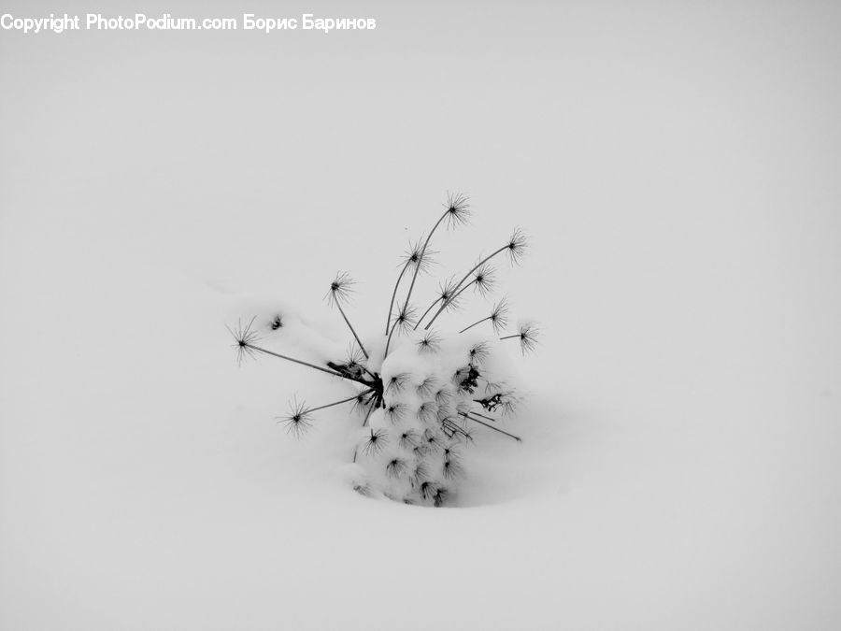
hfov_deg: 7.9
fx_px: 6074
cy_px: 316
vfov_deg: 5.9
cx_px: 420
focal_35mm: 250
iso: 80
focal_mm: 45
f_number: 5.8
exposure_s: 1/125
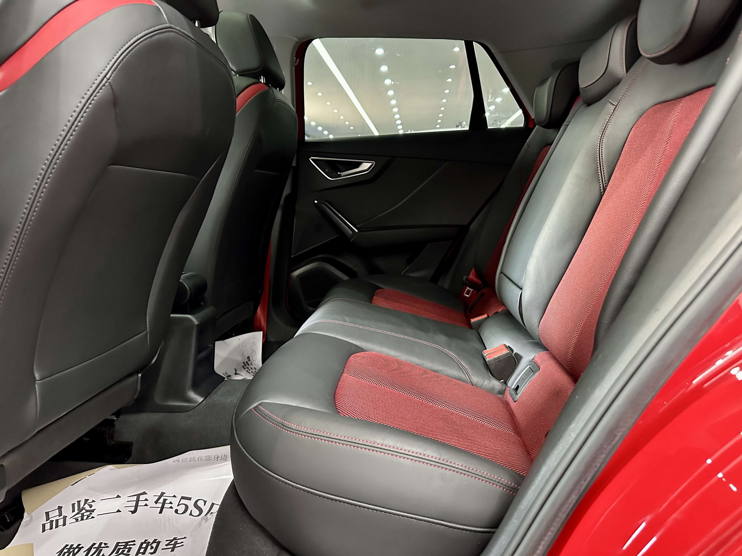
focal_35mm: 24
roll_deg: +0.1
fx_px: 514
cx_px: 371
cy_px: 278
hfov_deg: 71.6
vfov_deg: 56.8
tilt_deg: -9.5
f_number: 1.78
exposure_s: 1/33
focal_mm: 6.86
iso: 1000
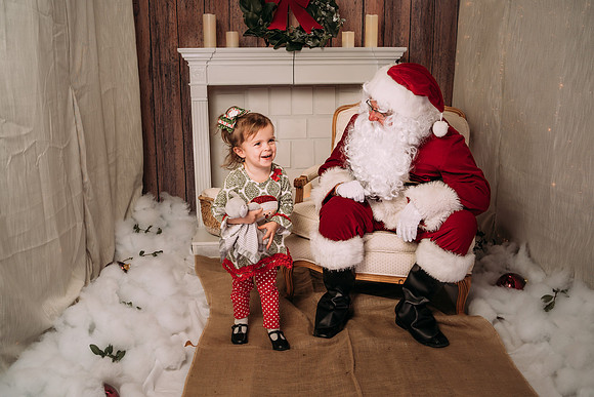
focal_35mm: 37
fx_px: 604
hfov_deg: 52.4
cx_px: 303
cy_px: 202
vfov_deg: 36.4
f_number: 6.3
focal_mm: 35
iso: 100
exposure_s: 1/100
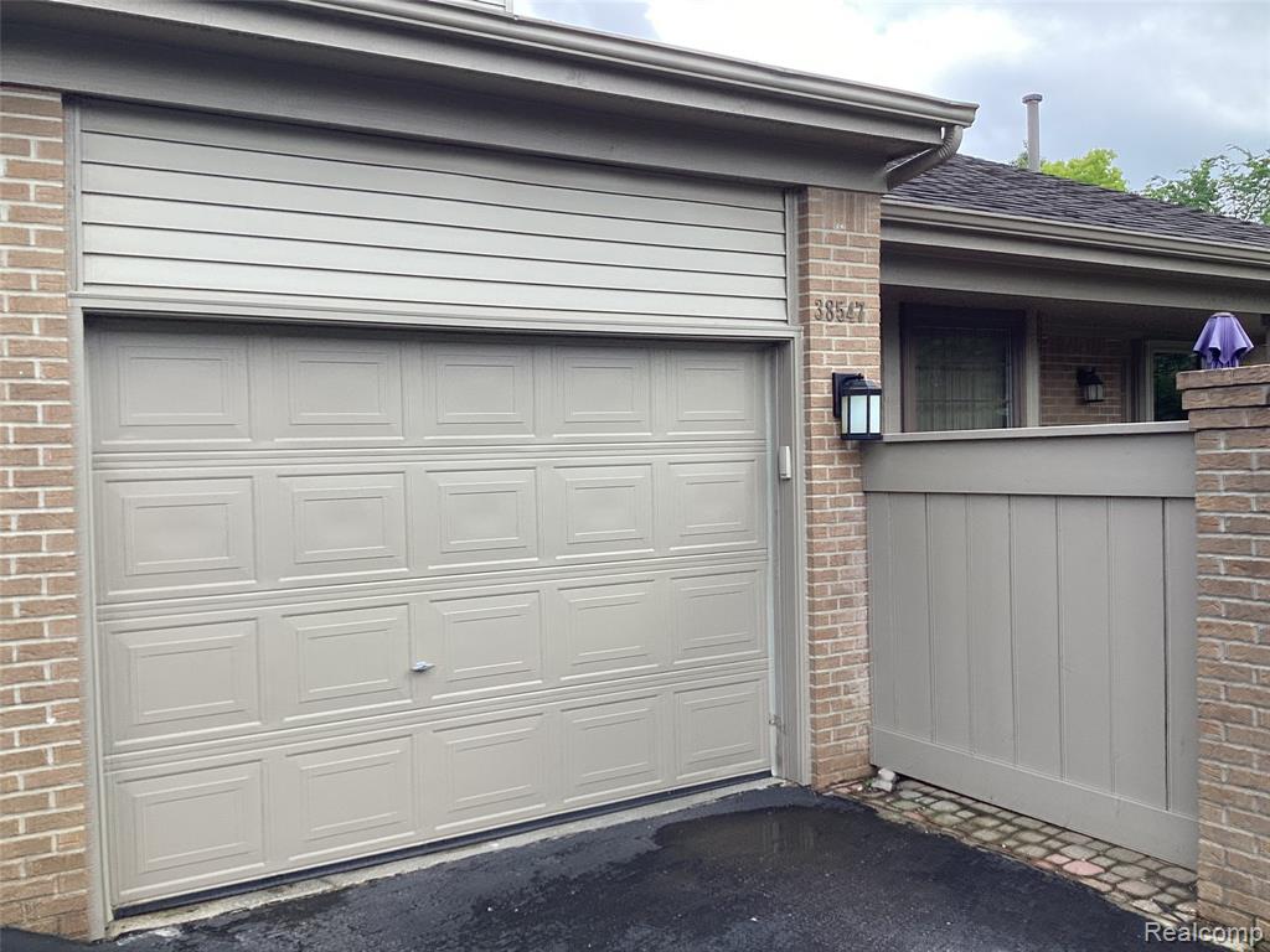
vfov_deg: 45.4
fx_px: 1137
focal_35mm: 31
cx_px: 635
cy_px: 476
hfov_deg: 58.4
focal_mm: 3.3
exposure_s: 1/264
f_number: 2.4
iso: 25
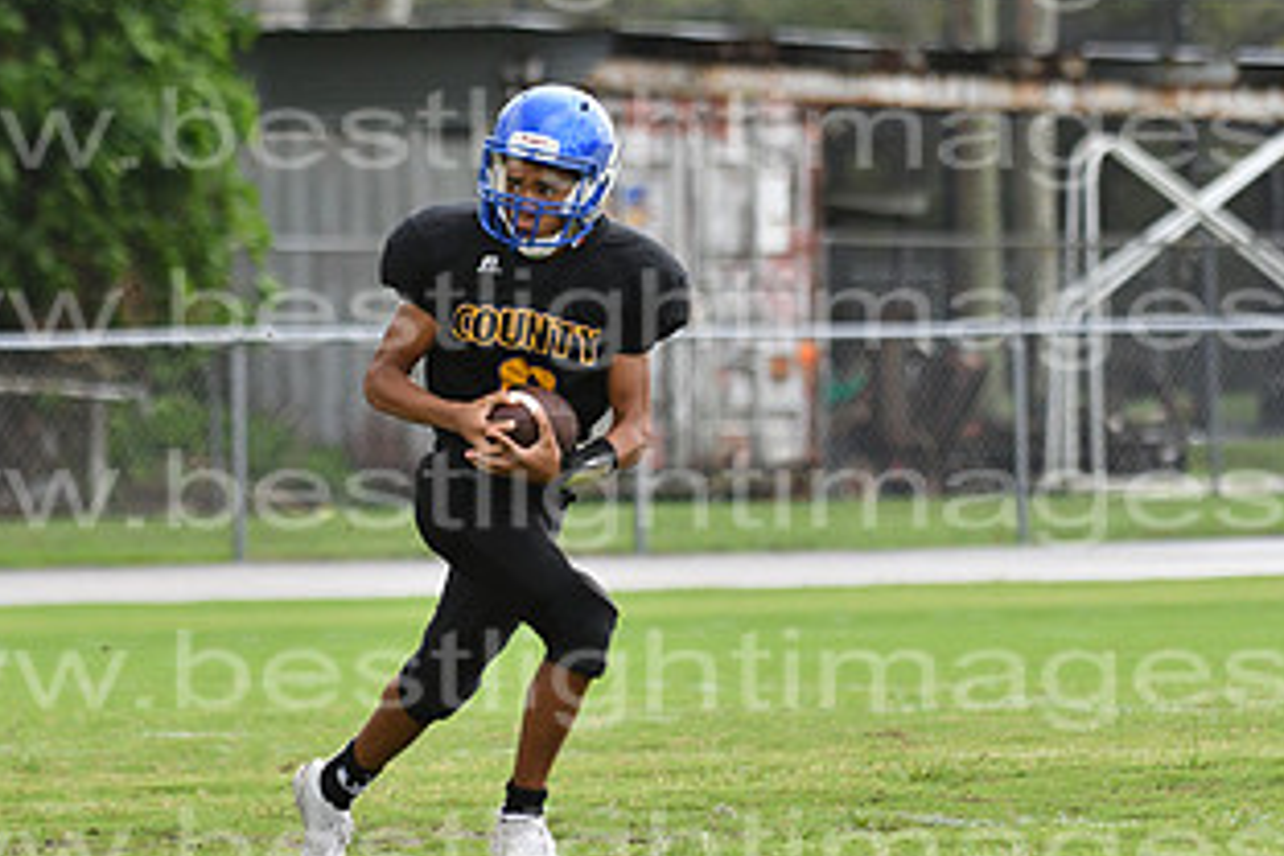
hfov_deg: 5.3
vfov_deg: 3.5
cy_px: 409
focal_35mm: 390
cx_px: 712
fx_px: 13909
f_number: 3.5
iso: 1000
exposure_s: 1/1250
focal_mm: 140
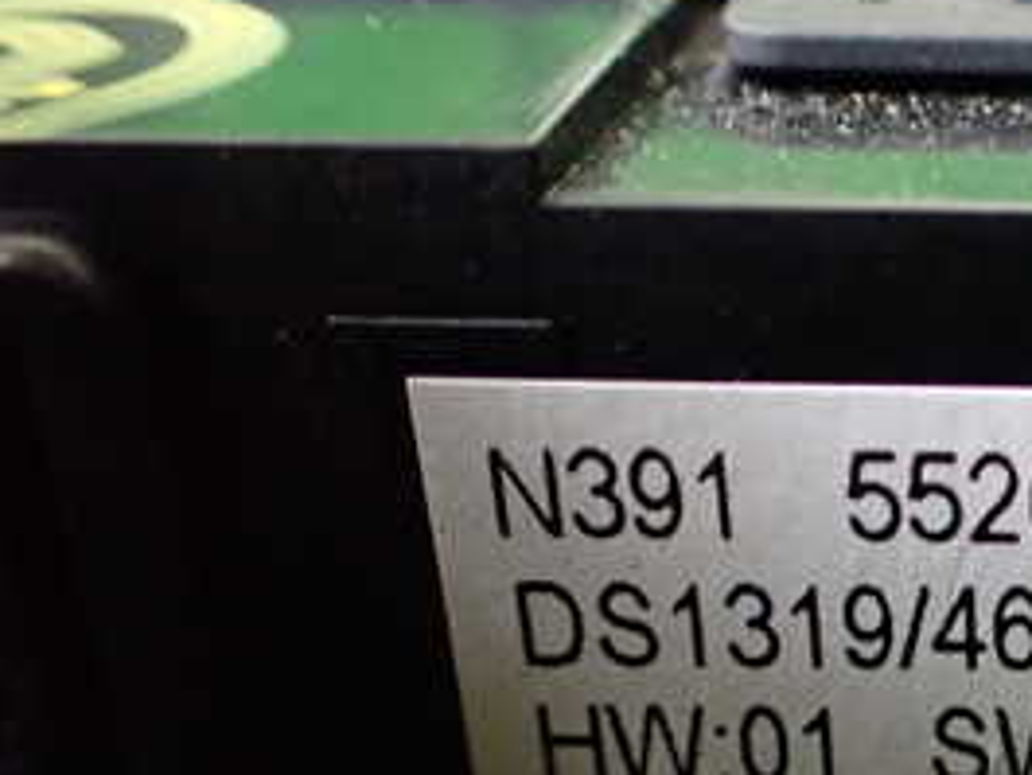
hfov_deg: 26.4
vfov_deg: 21.1
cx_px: 1129
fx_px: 2028
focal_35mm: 68
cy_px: 724
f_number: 2.3
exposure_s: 1/60
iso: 800
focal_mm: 5.4
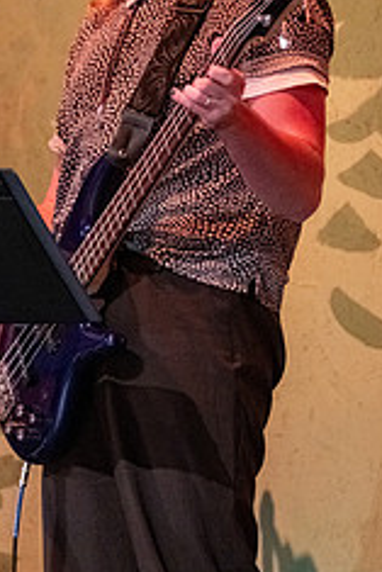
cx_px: 170
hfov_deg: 3.4
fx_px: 6389
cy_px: 131
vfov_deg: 5.1
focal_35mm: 402
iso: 6400
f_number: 2.8
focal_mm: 140
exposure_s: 1/160
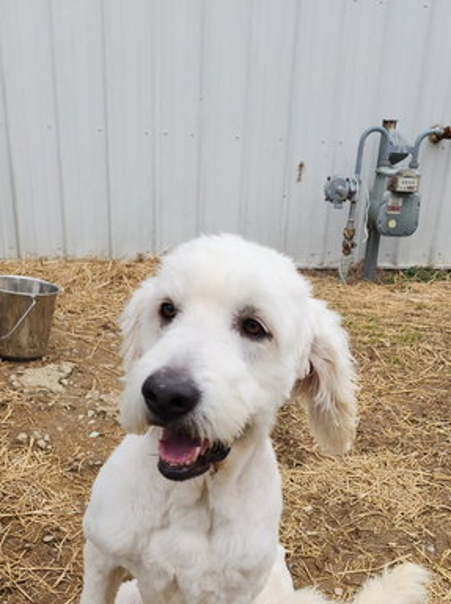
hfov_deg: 35.9
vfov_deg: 44.2
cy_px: 499
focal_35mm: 40
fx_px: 696
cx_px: 247
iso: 12
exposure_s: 1/267
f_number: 1.8
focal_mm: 6.4
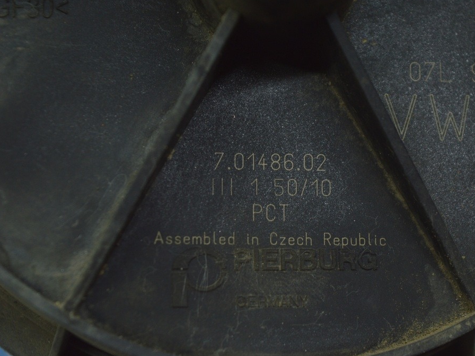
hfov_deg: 21.6
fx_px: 1243
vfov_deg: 16.3
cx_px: 251
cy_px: 179
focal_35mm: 91
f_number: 5.6
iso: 400
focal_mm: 55
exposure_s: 1/60
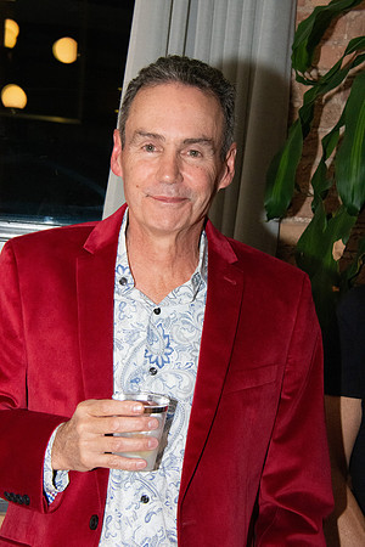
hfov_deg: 16.3
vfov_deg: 24.2
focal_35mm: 84
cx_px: 182
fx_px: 1277
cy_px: 274
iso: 5000
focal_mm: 56
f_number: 11
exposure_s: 1/250
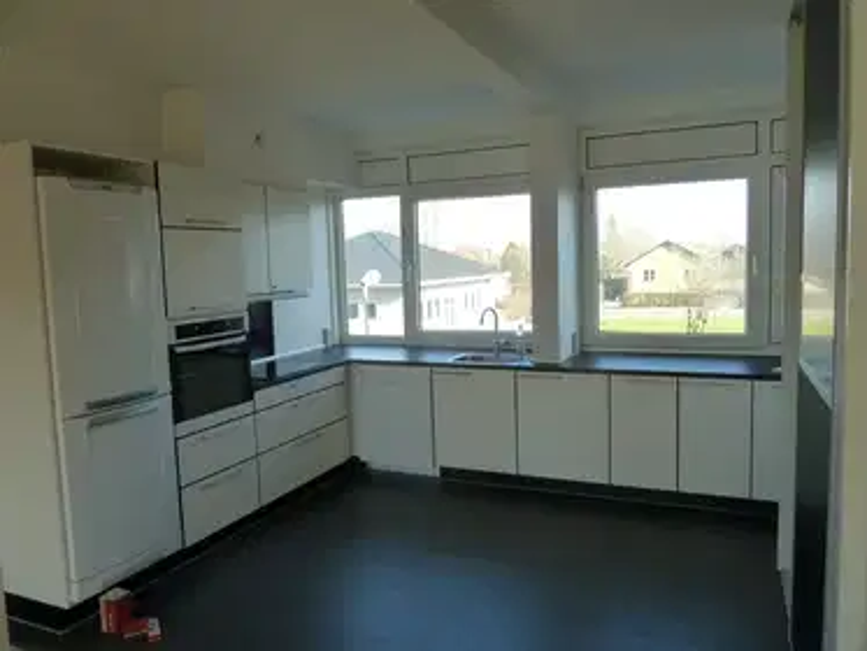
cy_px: 326
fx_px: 626
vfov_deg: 54.9
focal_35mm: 25
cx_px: 434
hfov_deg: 69.4
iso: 125
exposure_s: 1/100
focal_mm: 4.1
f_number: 3.3
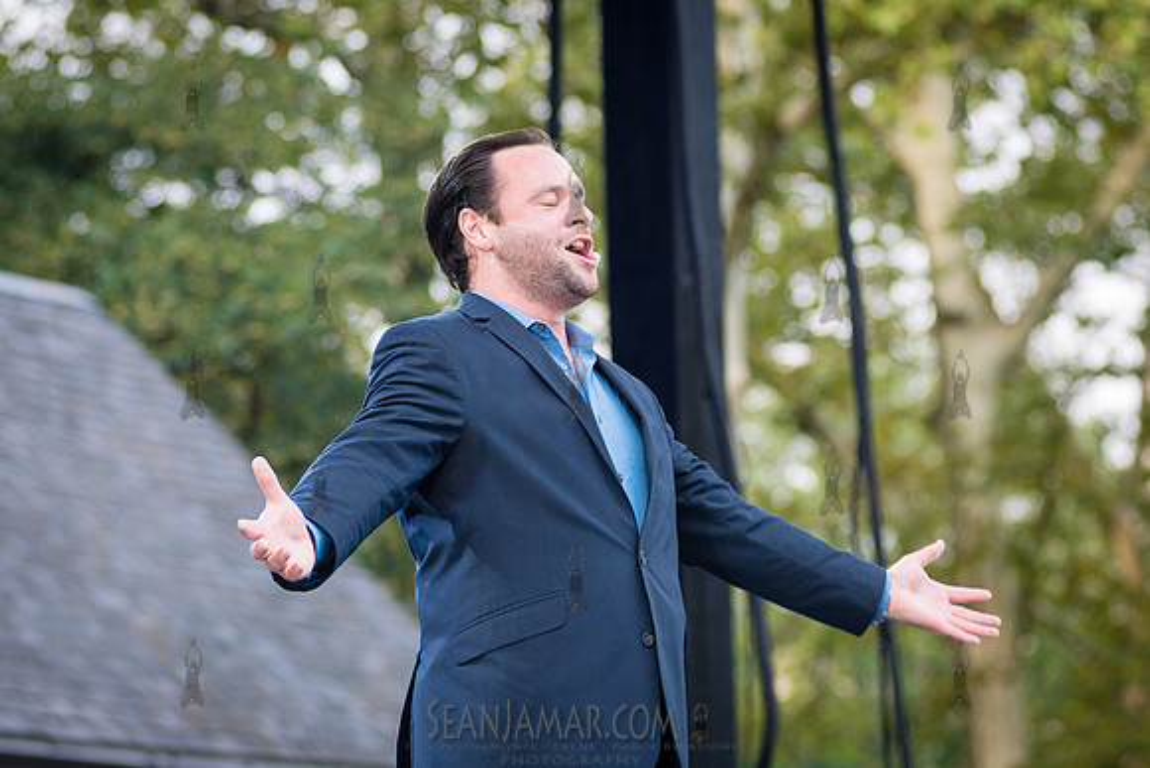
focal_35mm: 143
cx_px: 566
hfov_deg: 14.3
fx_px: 4573
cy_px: 344
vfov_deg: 9.6
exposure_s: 1/320
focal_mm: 112
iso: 1600
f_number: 4
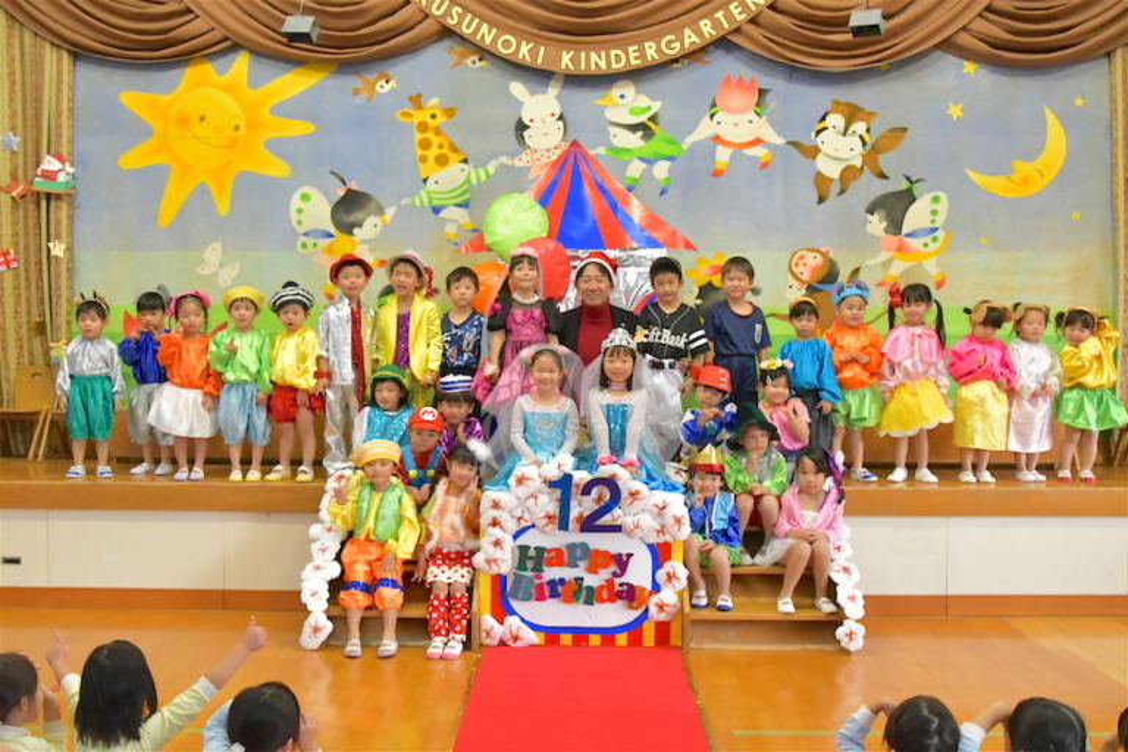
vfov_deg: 34.2
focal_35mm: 39
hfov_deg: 49.6
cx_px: 564
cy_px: 376
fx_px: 1222
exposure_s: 1/400
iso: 12800
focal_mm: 26
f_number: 9
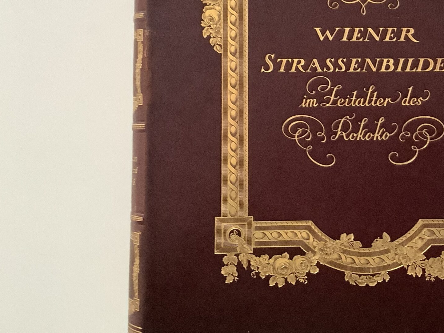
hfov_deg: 34.0
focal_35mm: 55
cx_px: 351
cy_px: 82
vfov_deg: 26.2
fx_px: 705
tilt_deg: -88.3
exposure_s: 1/30
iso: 320
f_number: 2.4
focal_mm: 3.3
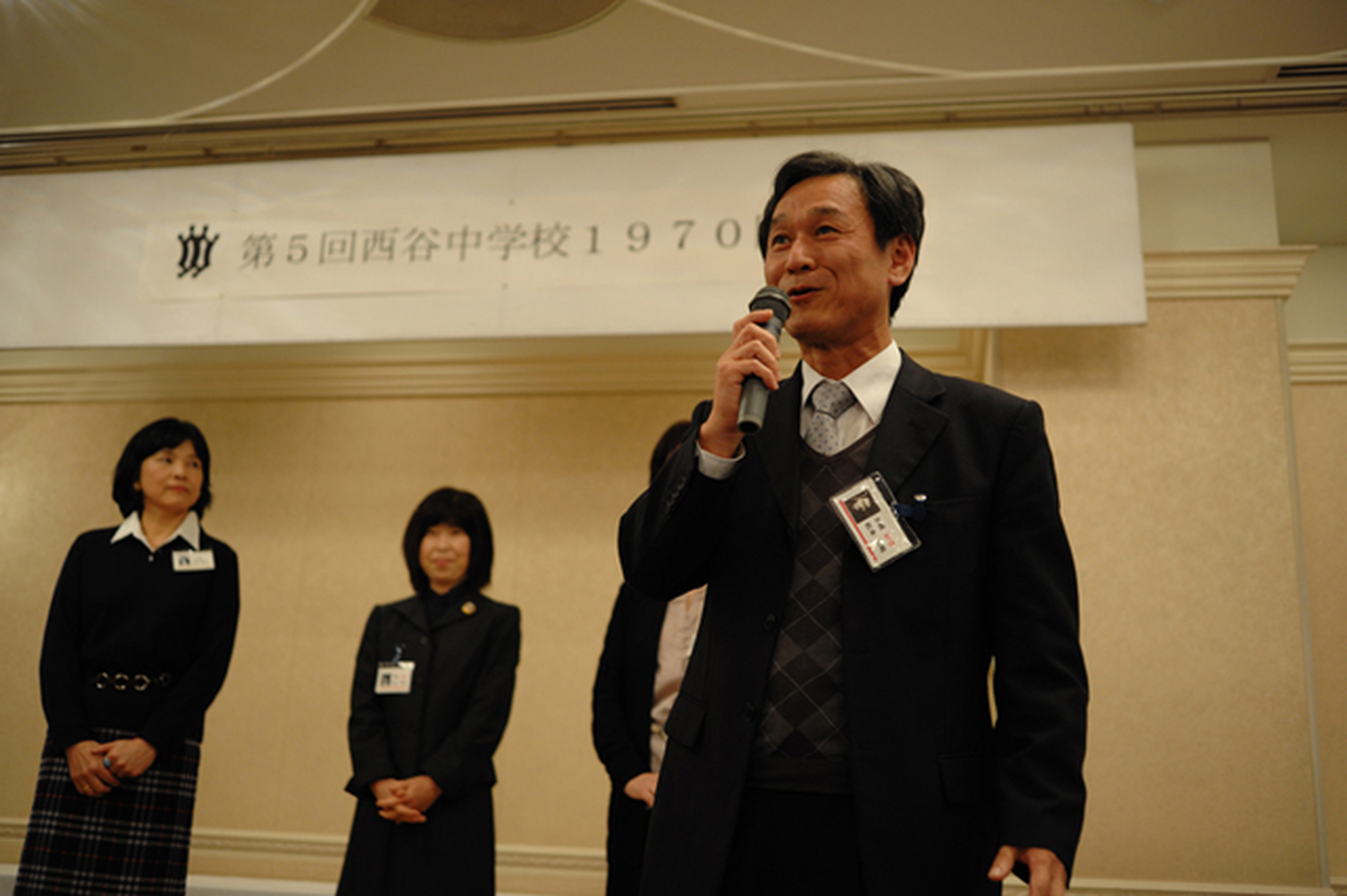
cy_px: 448
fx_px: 1309
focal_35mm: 35
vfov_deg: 37.8
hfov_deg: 54.5
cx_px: 674
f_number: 2.8
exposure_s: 1/100
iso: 1250
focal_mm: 35
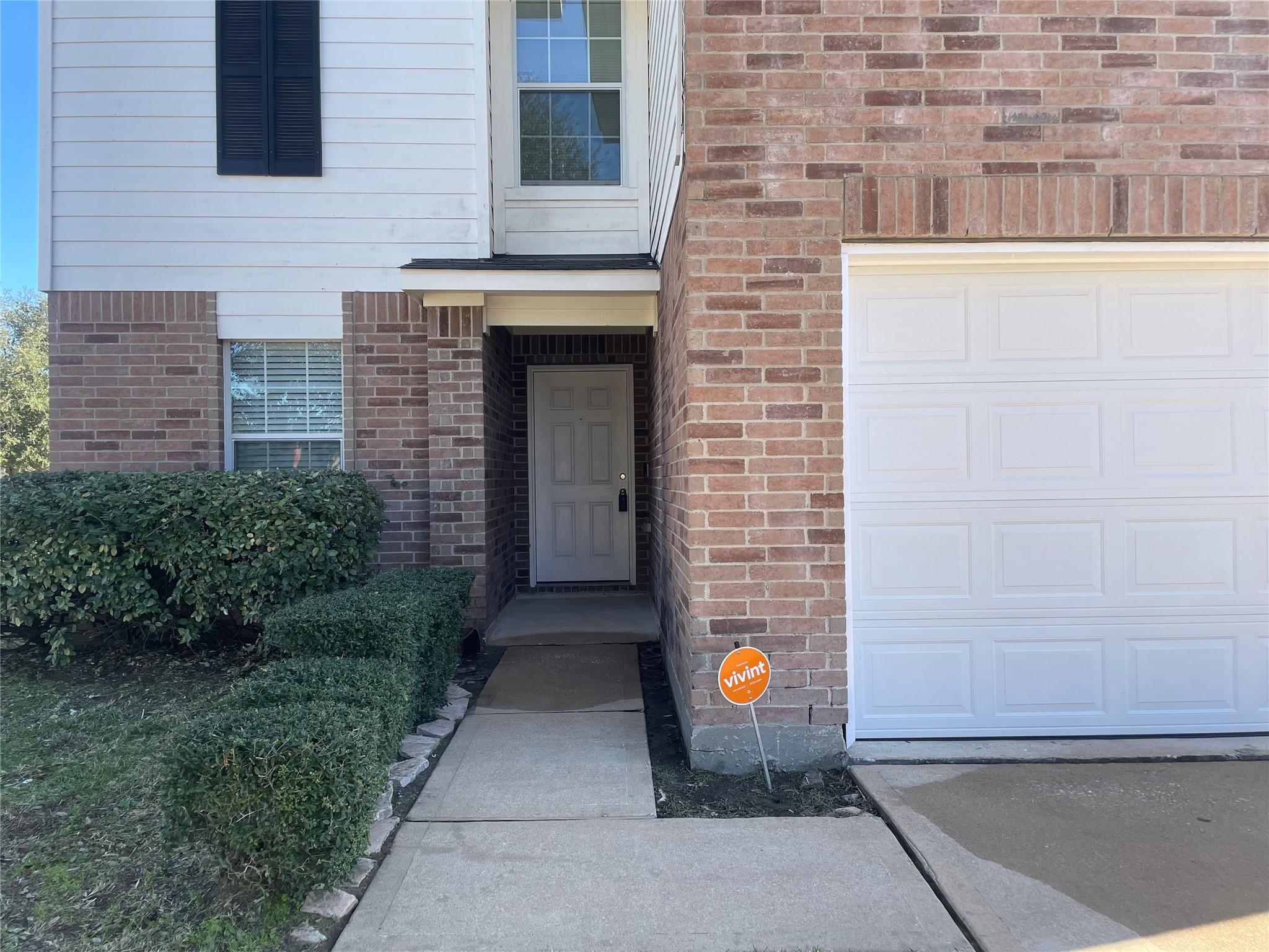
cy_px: 476
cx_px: 634
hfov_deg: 67.3
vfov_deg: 53.1
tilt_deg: -0.7
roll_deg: +1.1
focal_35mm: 26
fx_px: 953
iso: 32
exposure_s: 1/662
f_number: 1.6
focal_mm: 4.2
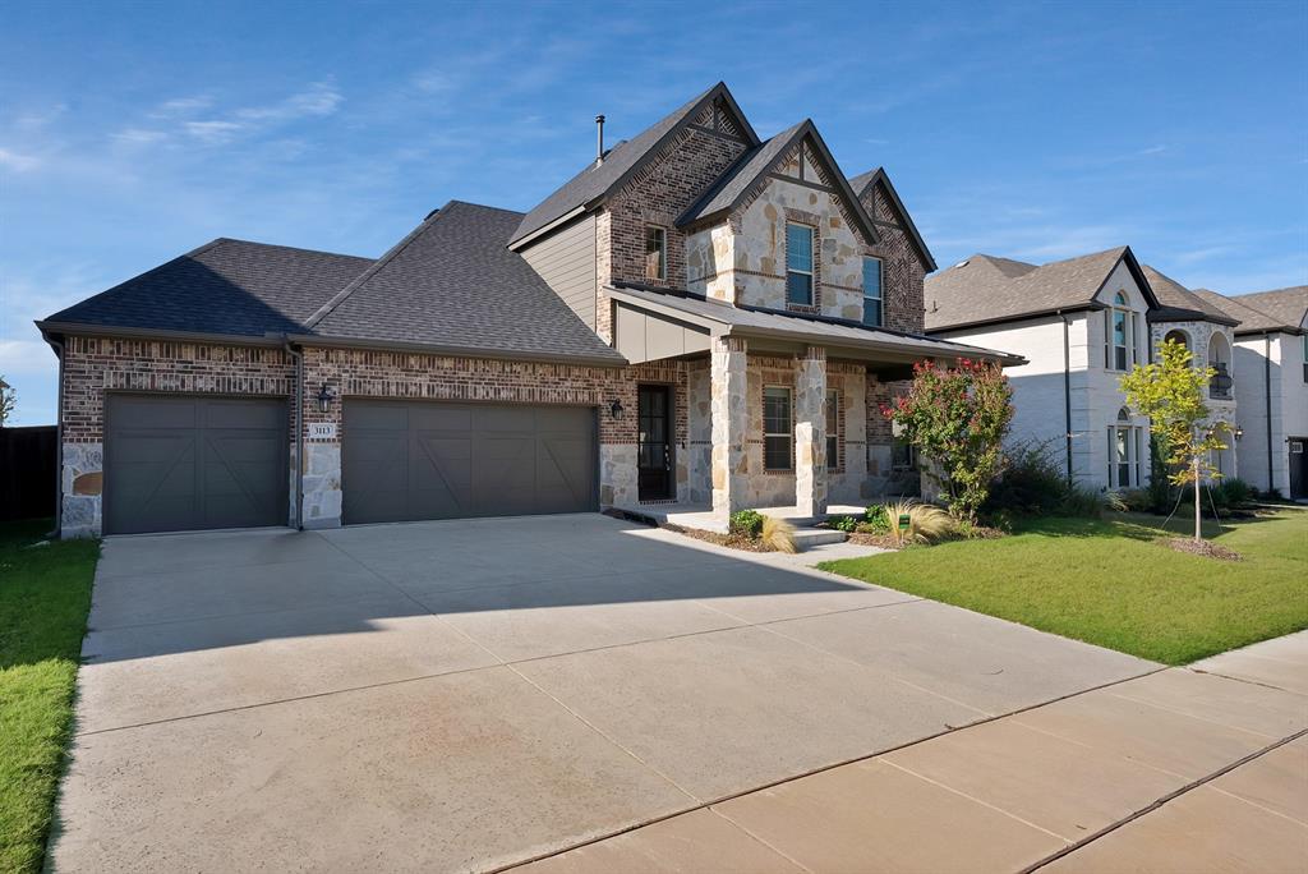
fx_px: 763
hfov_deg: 81.2
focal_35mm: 21
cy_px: 437
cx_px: 654
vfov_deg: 59.6
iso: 640
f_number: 22
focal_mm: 21
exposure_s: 1/60
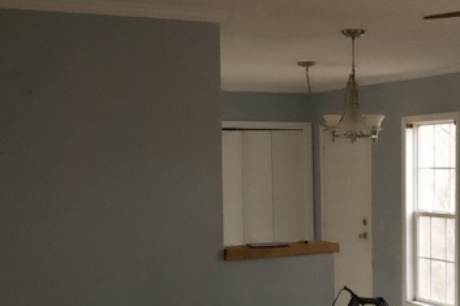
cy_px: 313
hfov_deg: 28.9
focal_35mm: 68
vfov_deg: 19.4
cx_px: 375
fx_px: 868
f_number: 4.5
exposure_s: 1/320
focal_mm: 20
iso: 8000
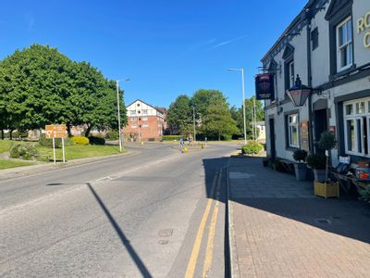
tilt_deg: +1.9
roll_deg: +4.4
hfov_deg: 67.3
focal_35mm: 26
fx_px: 278
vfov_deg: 53.1
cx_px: 185
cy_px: 139
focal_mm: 4.2
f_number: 1.6
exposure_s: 1/2564
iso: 32
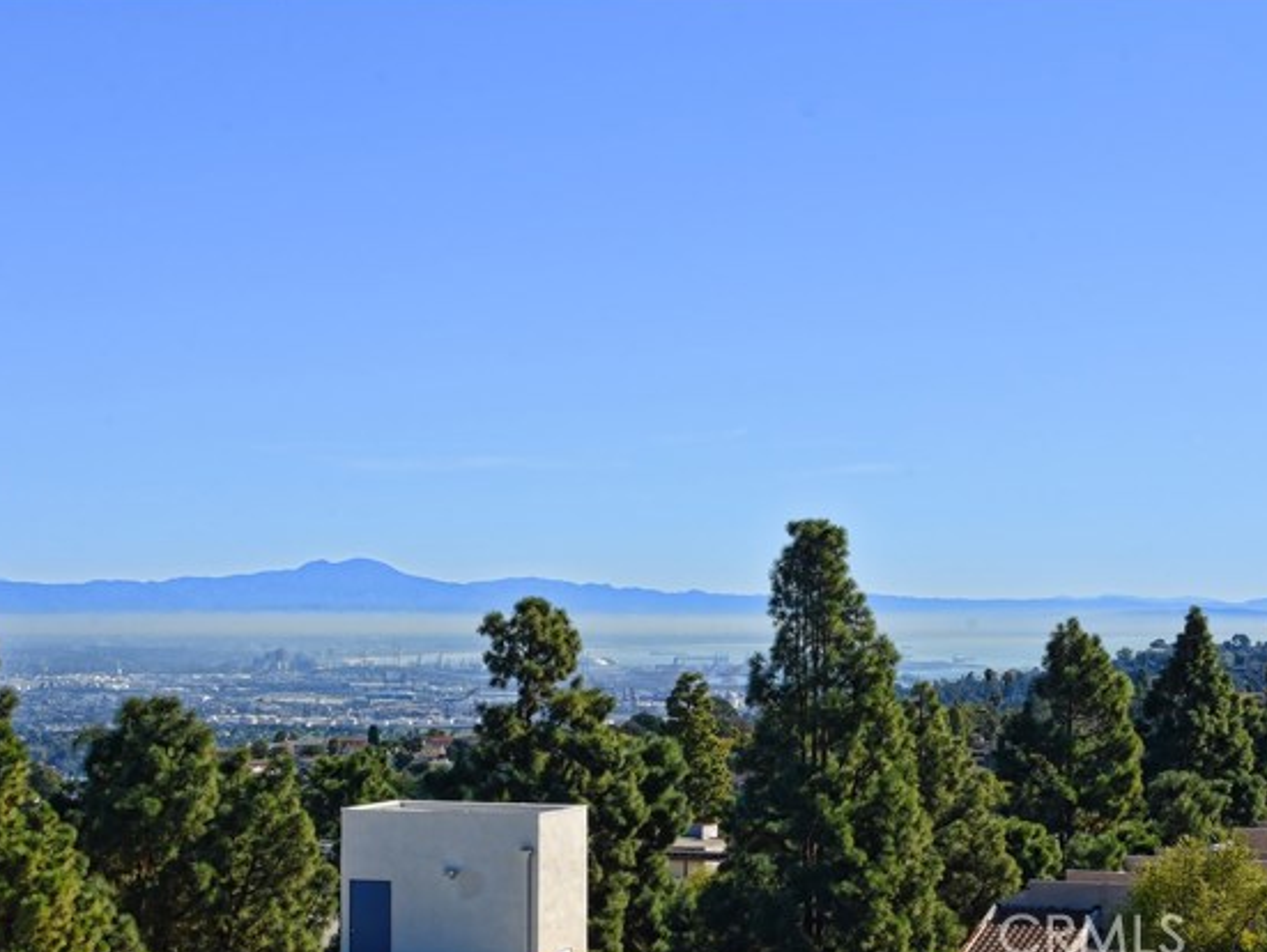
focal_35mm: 87
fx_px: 3186
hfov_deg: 22.5
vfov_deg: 17.0
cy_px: 478
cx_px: 637
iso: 250
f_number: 14
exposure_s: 1/250
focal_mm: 52
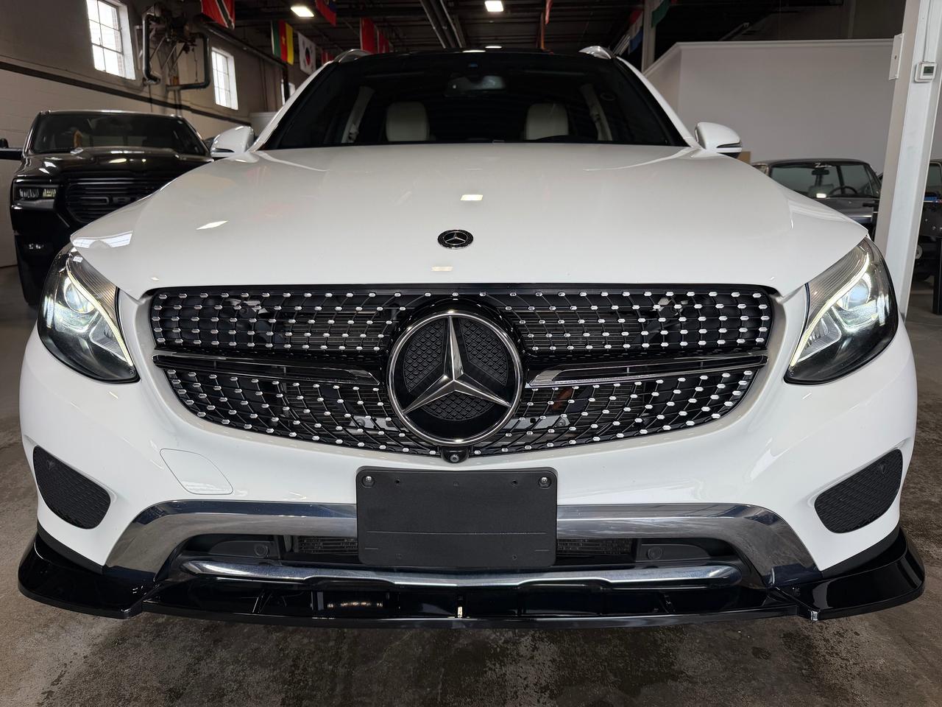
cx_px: 471
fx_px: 653
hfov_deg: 71.6
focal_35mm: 24
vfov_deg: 56.8
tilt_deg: -11.9
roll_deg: +0.8
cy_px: 354
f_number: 1.78
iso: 50
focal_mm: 6.76
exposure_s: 1/137
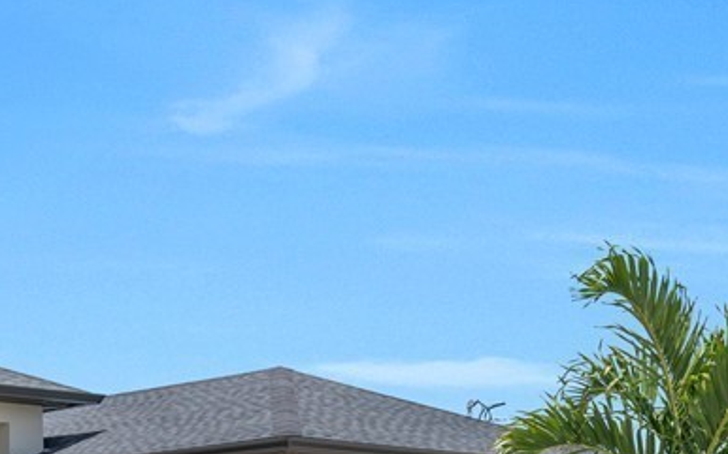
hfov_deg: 22.9
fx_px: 1706
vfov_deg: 14.5
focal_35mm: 86
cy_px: 613
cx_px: -37
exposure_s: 1/500
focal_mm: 20
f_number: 8
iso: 100
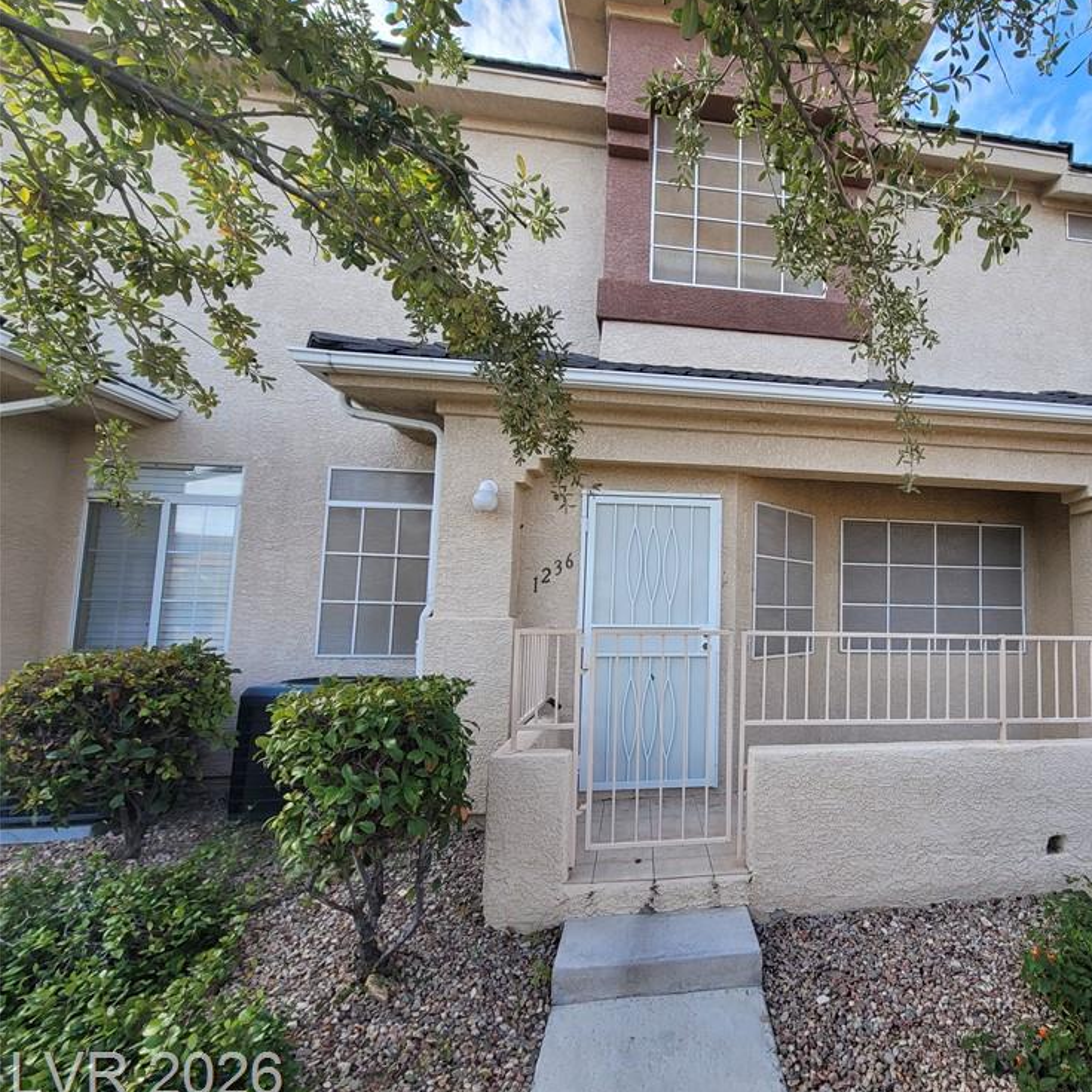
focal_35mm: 16
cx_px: 759
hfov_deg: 83.3
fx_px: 571
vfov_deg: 87.4
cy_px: 550
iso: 64
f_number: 2.2
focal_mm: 2.2
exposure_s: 1/396
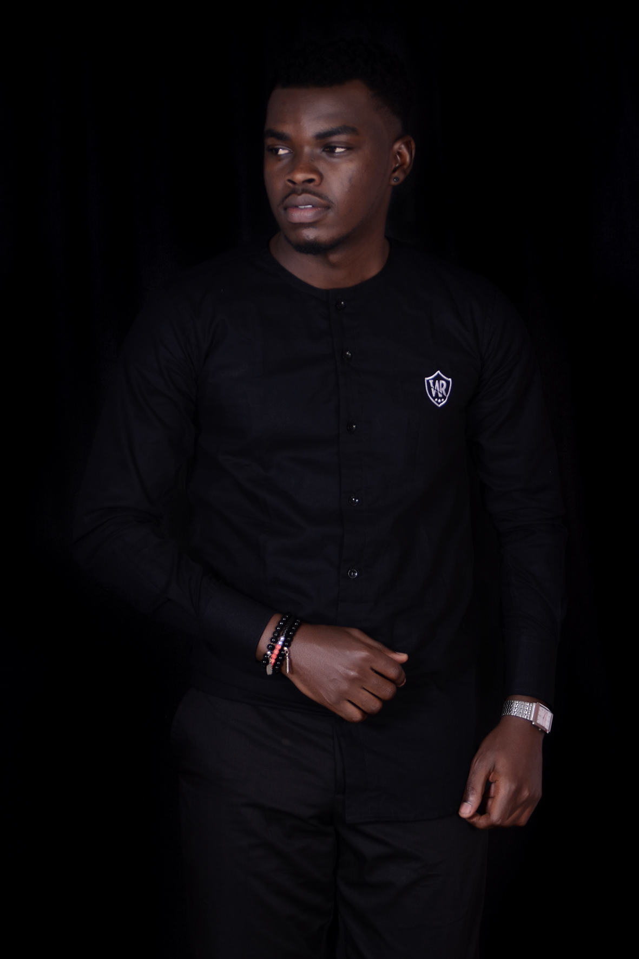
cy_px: 480
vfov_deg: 18.2
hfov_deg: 12.2
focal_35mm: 112
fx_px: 2996
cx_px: 320
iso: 200
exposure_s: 1/160
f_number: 5.6
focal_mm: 75
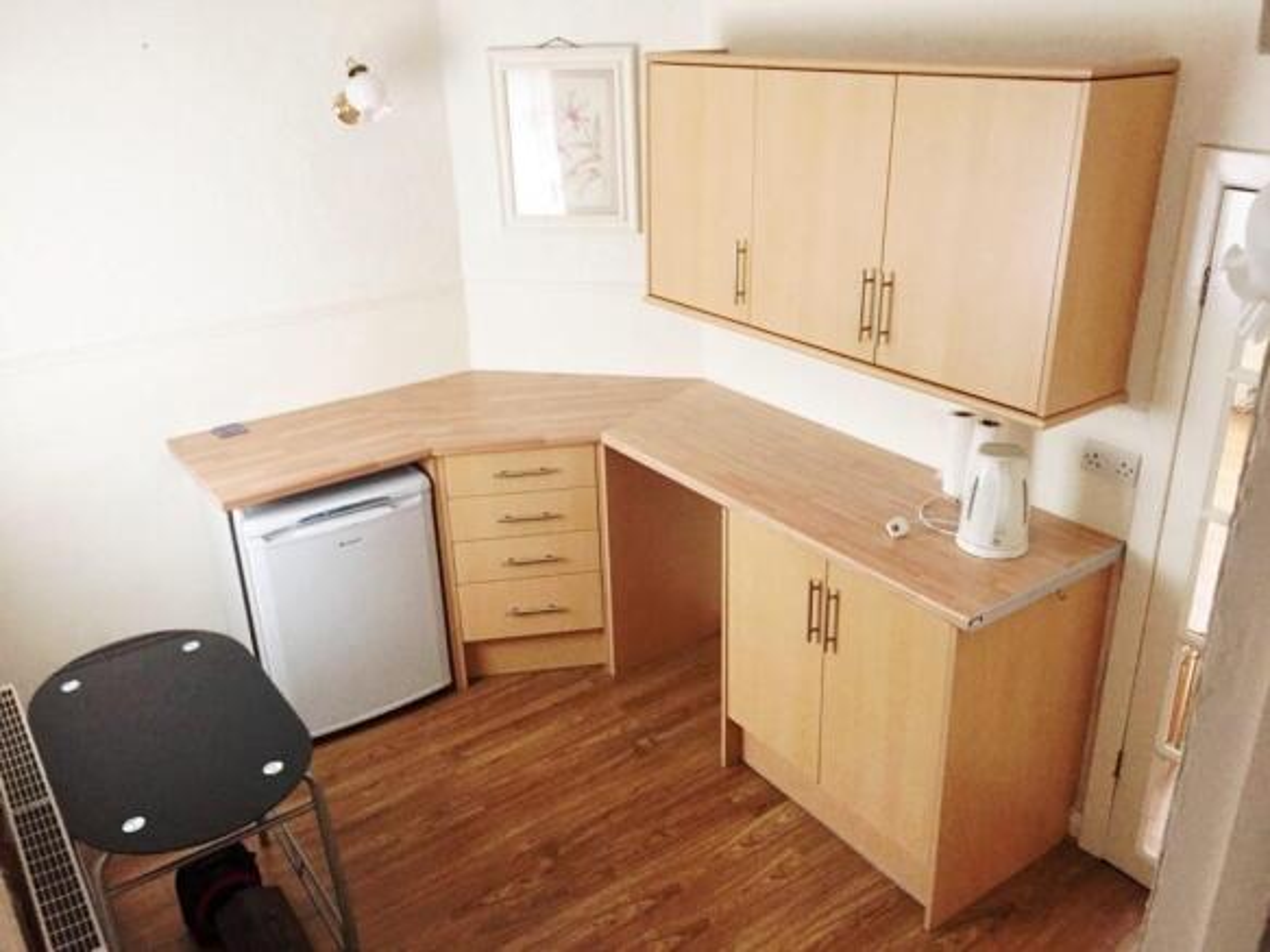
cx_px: 635
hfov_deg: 61.7
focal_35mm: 29
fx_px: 1064
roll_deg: +2.0
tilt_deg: -24.4
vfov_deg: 48.2
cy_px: 476
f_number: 2.2
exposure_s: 1/25
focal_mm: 4.15
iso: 250
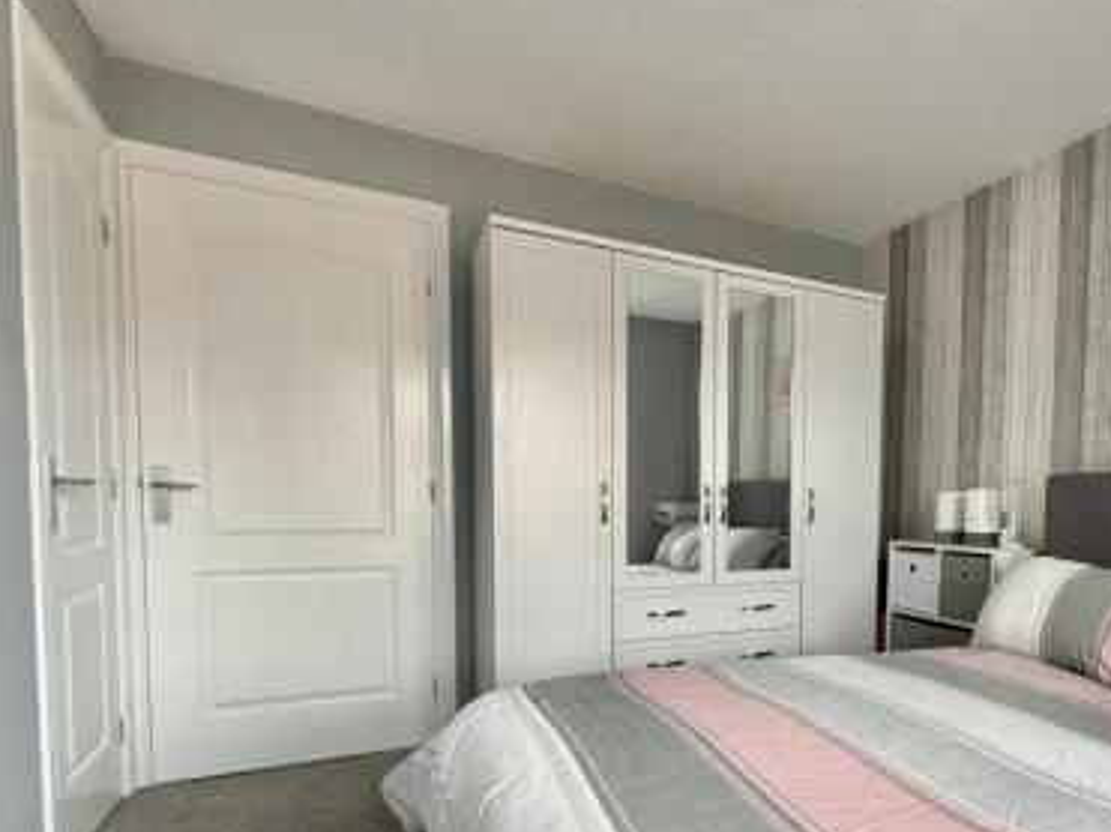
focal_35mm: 22
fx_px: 706
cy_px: 543
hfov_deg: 70.6
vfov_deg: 59.9
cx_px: 849
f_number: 2.2
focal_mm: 2.22
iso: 320
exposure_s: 1/121
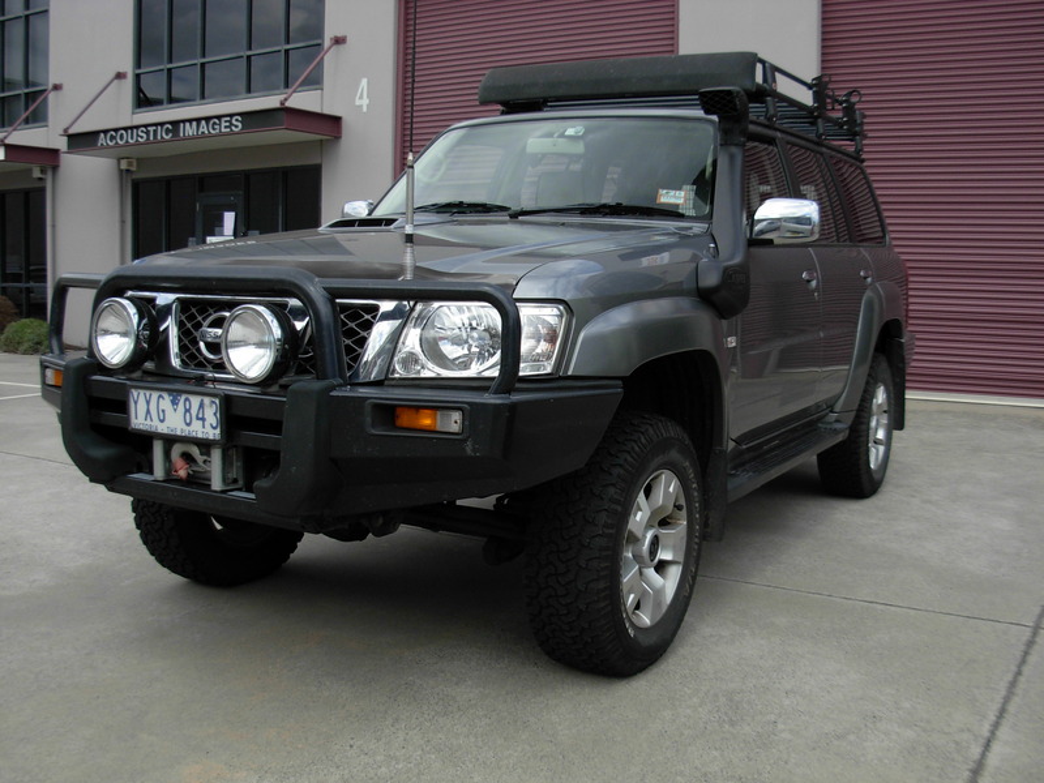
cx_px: 522
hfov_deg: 49.0
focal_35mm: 38
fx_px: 1146
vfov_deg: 37.7
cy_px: 392
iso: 79
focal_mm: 6.3
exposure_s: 1/836
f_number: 2.9
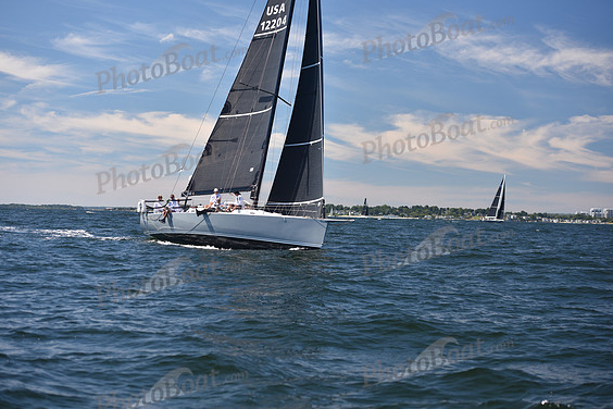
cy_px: 207
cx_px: 305
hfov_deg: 28.1
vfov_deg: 18.9
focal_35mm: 72
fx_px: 1226
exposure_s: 1/800
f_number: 3.5
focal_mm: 70
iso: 200
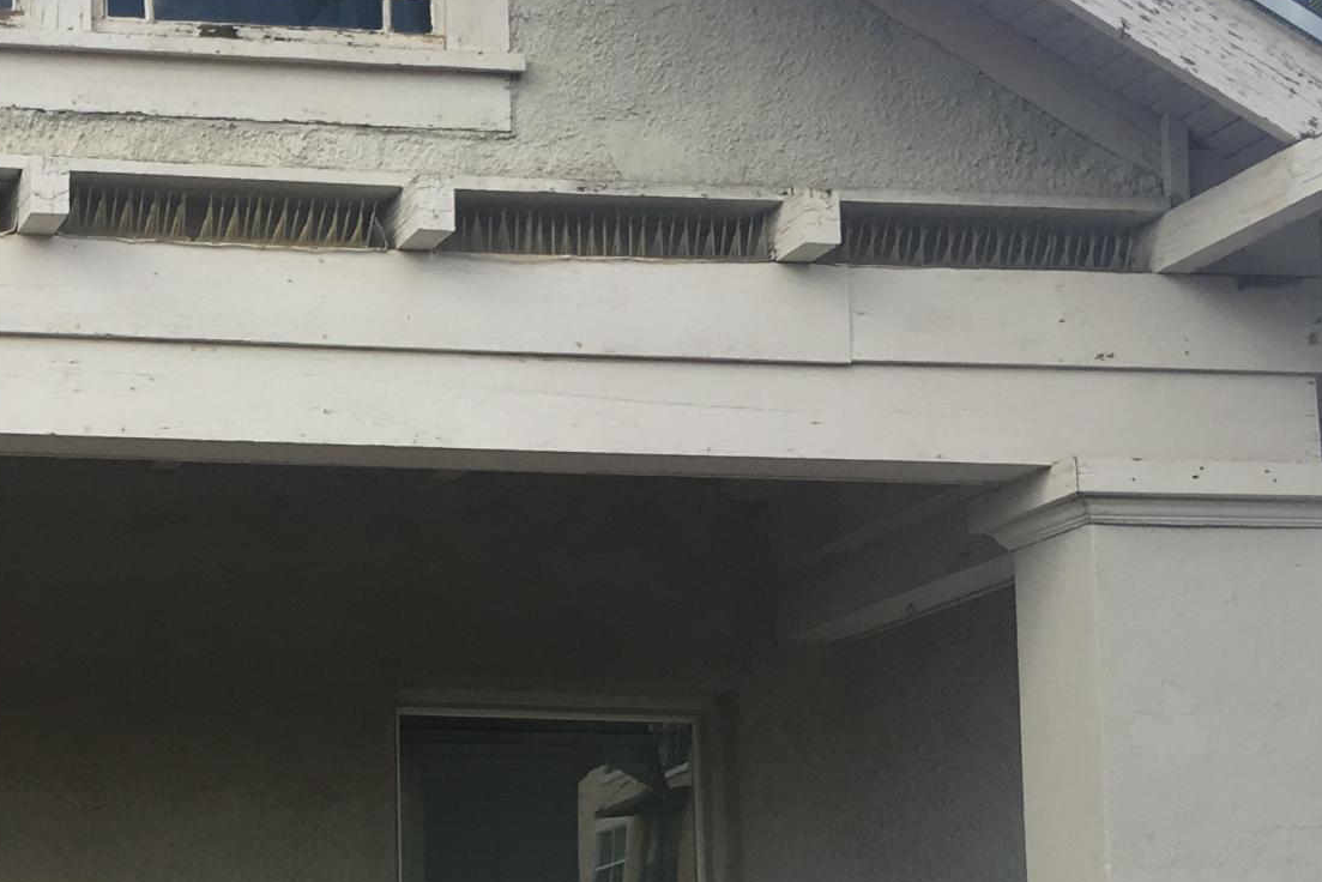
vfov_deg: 16.5
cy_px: 779
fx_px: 3012
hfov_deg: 23.0
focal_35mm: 82
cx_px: -195
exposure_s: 1/503
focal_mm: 4.15
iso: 25
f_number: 2.2
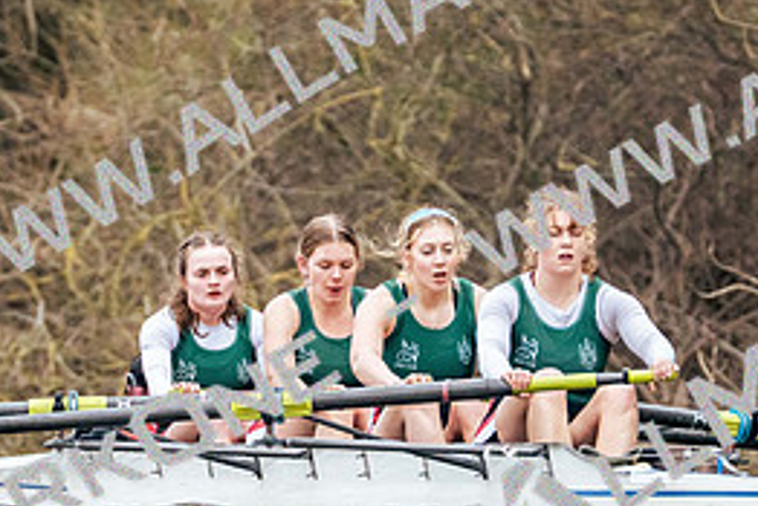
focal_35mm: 1327
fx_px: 27955
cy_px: 322
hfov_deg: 1.6
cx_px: 255
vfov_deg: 1.0
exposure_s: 1/2000
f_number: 6.3
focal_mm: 600
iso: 5000
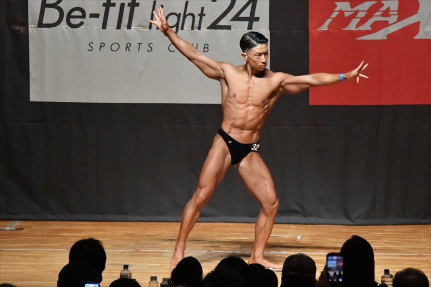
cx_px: 216
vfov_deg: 5.1
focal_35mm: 270
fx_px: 3231
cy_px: 144
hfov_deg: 7.6
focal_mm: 180
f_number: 5.6
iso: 12800
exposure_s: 1/400
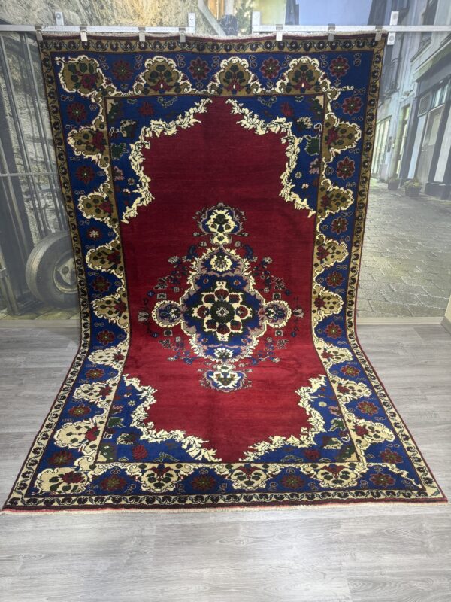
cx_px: 226
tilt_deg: -28.9
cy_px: 301
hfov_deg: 56.8
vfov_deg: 71.6
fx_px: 417
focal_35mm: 24
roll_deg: -0.2
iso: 125
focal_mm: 6.76
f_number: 1.78
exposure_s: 1/100
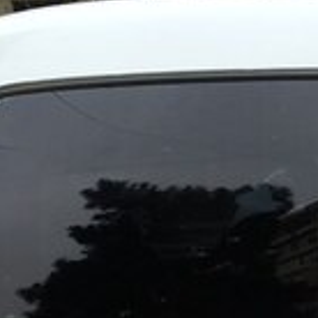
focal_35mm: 92
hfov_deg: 18.9
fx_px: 956
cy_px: 468
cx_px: 166
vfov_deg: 17.2
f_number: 2.2
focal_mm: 4.15
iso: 32
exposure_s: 1/399
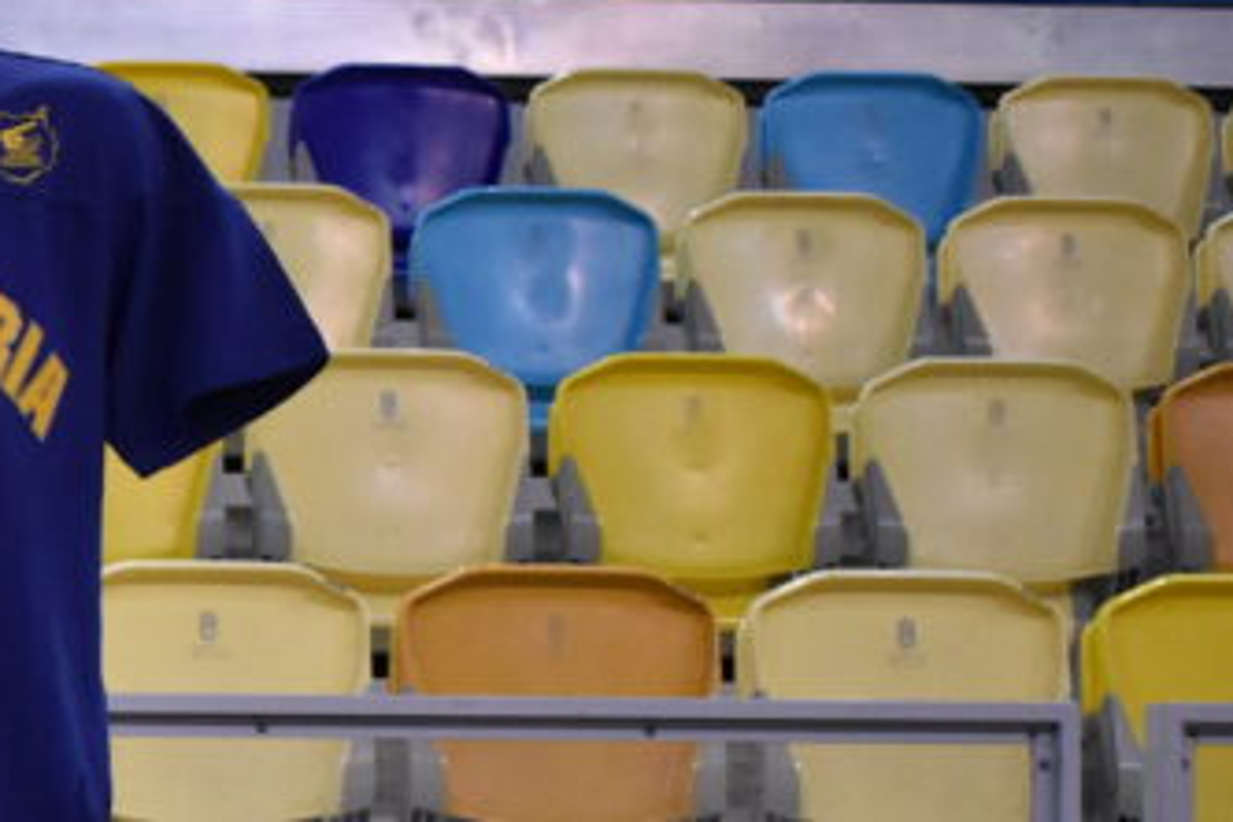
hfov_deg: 14.7
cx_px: -637
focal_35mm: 129
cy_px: 931
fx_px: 4418
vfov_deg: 10.5
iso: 3200
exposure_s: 1/500
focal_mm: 28
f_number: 4.2
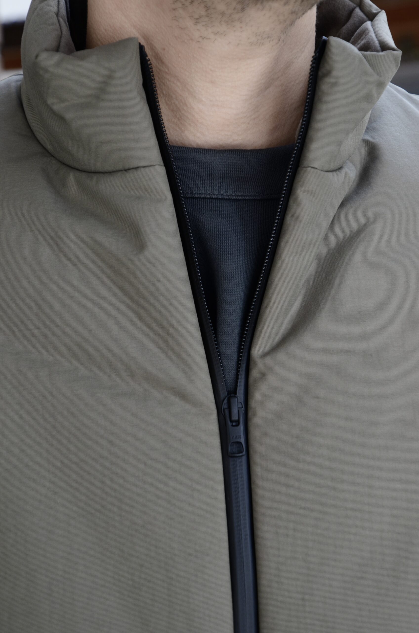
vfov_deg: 23.4
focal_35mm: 87
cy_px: 316
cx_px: 210
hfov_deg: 15.6
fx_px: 1525
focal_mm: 58
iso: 320
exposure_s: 1/160
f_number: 5.6
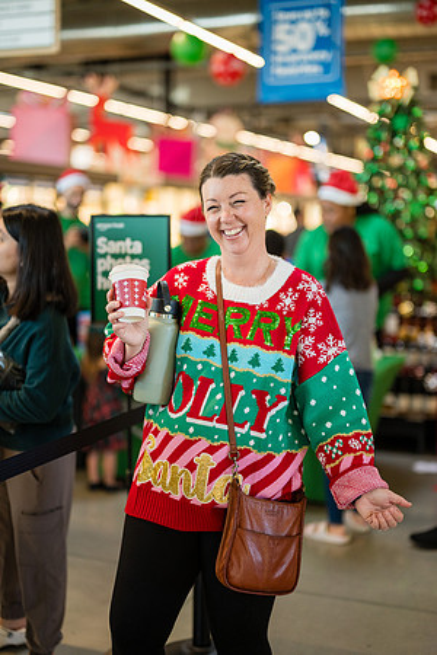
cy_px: 328
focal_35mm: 50
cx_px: 218
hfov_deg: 27.0
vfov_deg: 39.6
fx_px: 910
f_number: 1.2
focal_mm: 50
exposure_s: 1/640
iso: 800
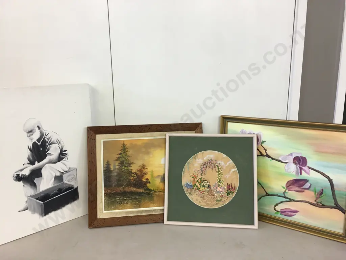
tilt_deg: -11.1
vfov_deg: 48.2
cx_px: 173
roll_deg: +0.0
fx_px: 290
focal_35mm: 29
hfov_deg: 61.7
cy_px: 130
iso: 50
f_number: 2.2
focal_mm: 4.15
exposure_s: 1/33
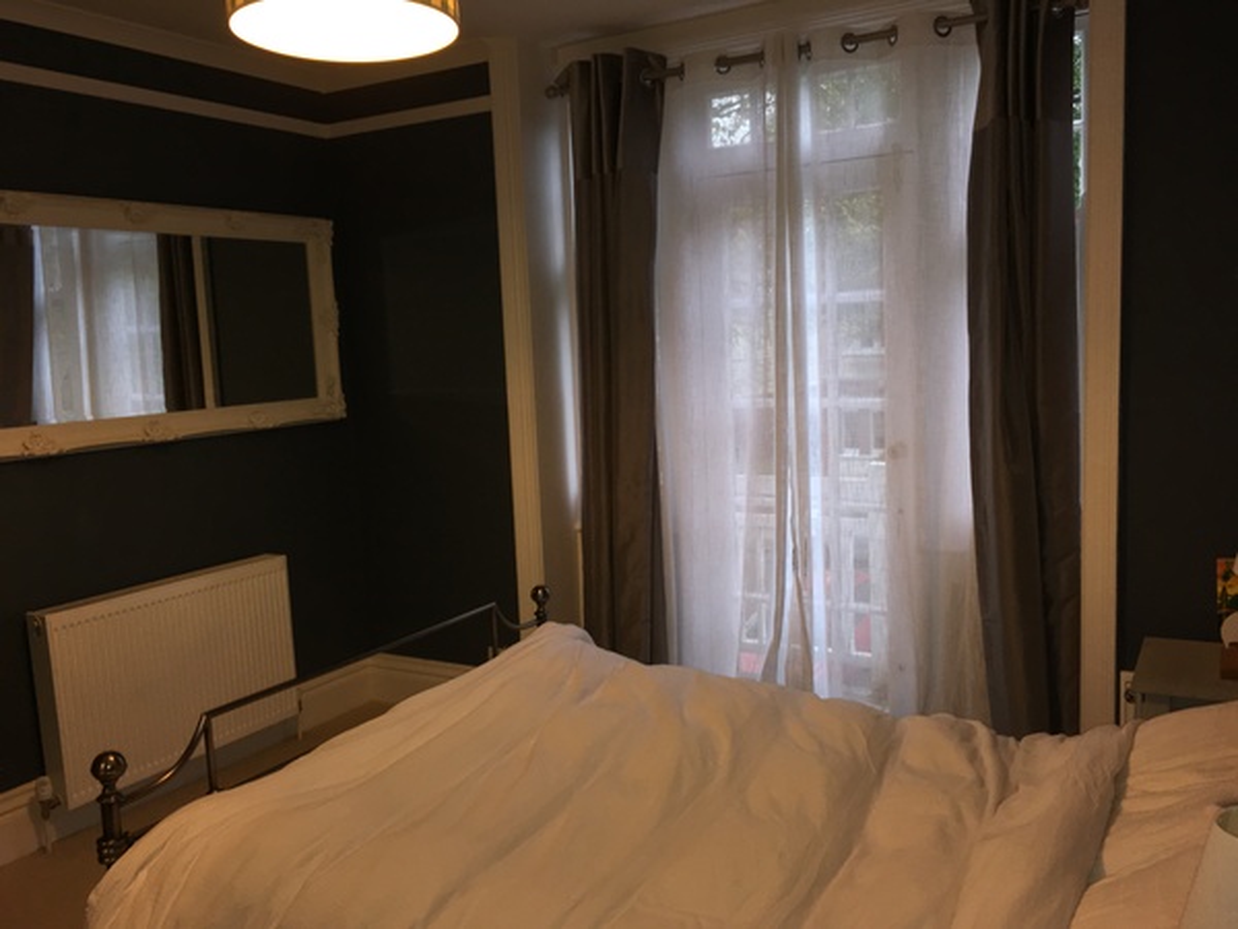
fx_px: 1037
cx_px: 619
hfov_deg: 61.7
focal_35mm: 29
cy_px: 464
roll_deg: +2.1
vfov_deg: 48.2
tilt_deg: -7.4
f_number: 2.2
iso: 50
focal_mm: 4.15
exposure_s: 1/33
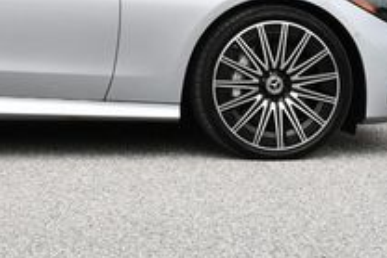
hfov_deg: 13.4
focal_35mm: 148
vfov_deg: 9.1
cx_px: -91
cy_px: -113
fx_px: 1592
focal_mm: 24
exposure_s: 1/250
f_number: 8
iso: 110
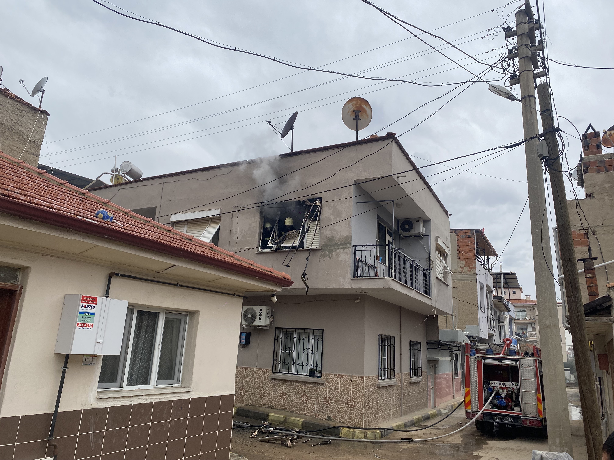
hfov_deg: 67.3
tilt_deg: +13.0
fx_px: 461
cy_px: 230
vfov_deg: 53.1
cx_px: 307
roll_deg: -2.4
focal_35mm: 26
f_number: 1.8
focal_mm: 4.25
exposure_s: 1/630
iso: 32
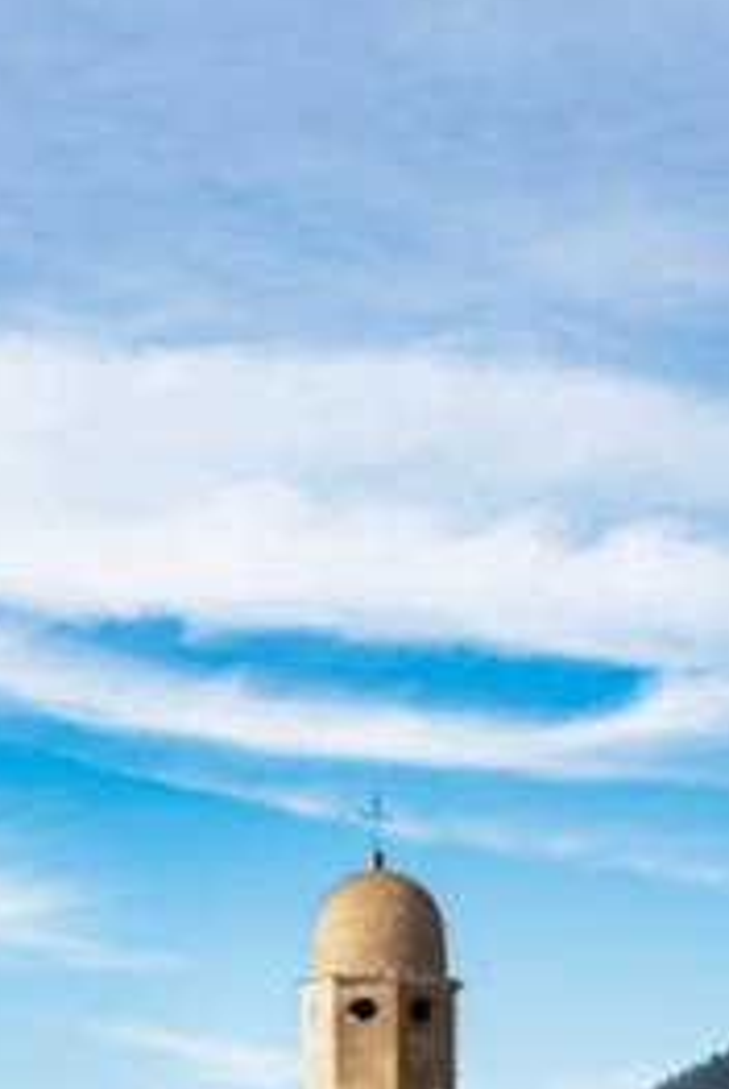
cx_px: -319
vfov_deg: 12.9
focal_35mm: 152
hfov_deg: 8.9
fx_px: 4605
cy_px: 1557
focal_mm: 50
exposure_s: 1/320
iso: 100
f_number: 8
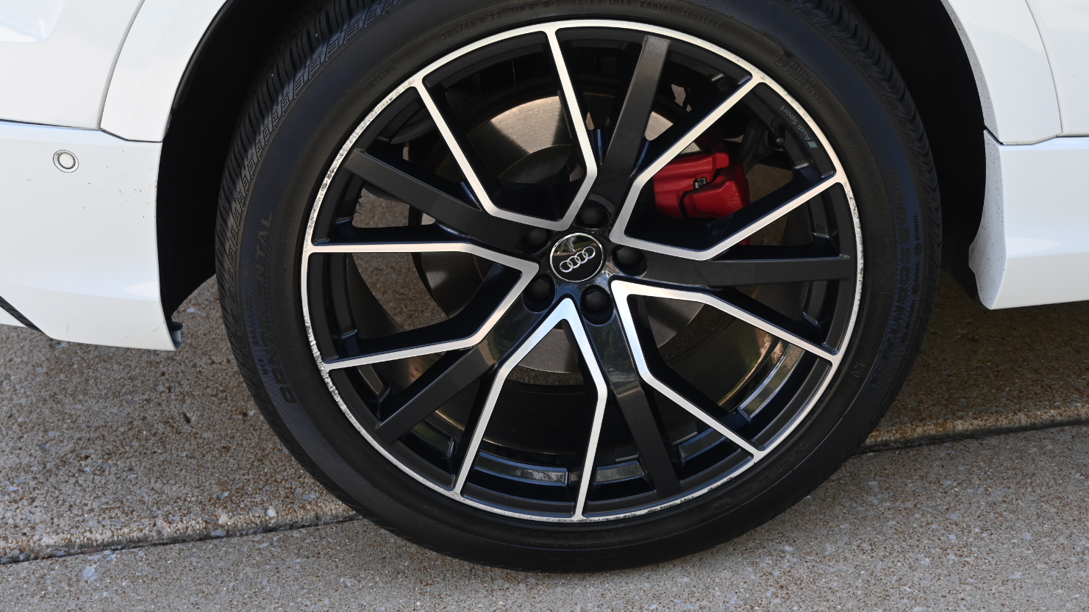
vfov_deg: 21.5
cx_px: 510
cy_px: 261
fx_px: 1613
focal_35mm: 56
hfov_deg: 37.3
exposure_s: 1/250
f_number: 5
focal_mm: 32.5
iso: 280
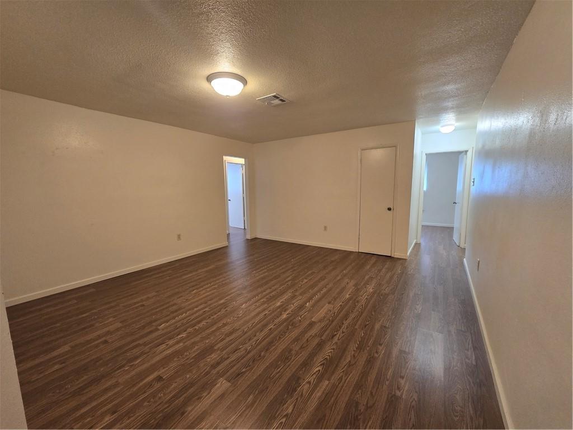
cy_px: 215
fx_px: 215
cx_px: 286
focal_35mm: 13
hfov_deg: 106.2
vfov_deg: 89.9
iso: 200
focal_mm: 2.2
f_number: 2.2
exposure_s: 1/60
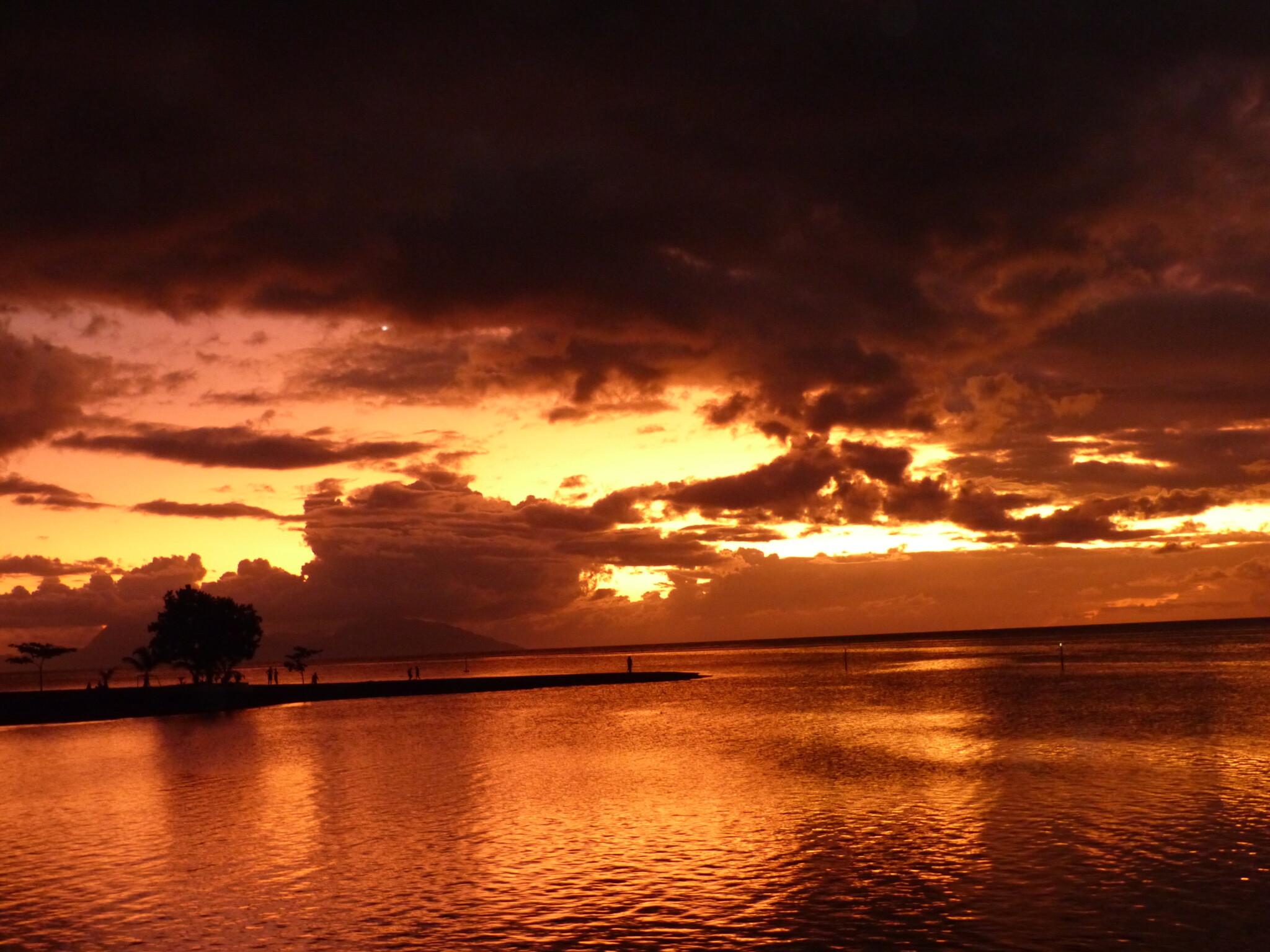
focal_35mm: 44
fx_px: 1614
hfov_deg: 42.9
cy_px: 476
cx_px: 635
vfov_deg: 32.9
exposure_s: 1/60
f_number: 2.8
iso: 500
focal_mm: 7.8
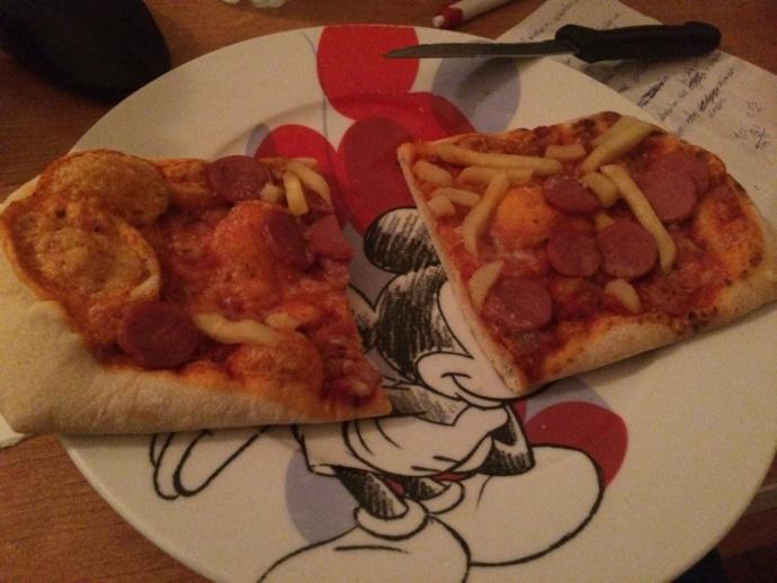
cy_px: 292
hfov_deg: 61.6
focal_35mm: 29
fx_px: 651
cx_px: 388
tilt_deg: -53.2
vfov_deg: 48.3
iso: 1250
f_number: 2.2
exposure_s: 1/17
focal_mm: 4.15
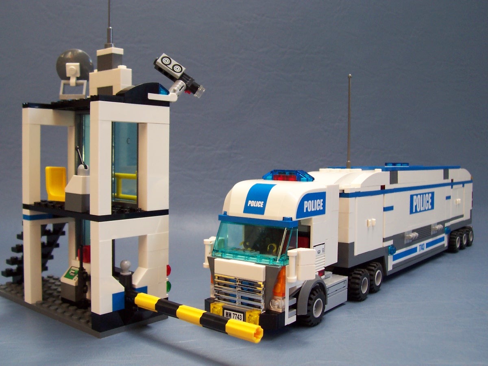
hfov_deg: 50.1
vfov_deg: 38.7
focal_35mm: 37
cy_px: 183
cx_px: 244
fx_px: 522
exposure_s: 1/30
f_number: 2.8
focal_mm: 5.6
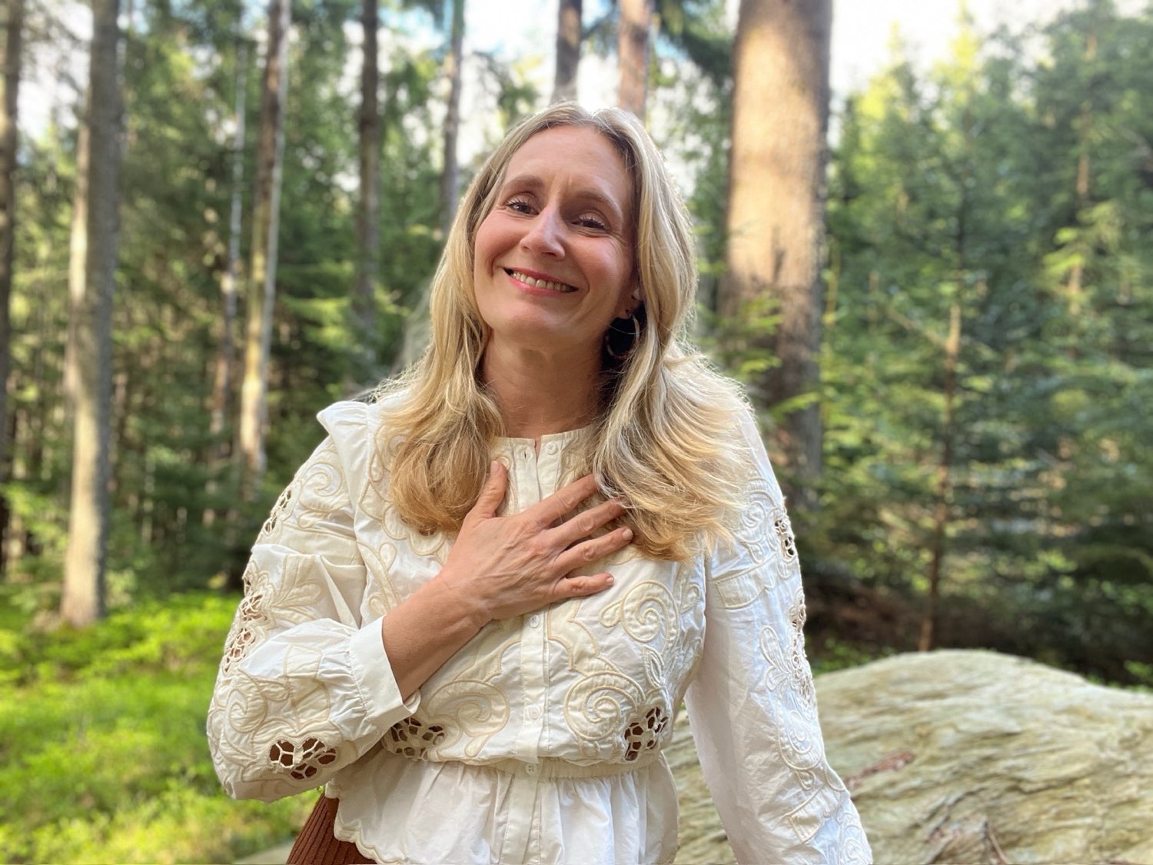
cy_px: 432
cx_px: 576
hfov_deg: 60.0
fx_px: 999
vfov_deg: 46.8
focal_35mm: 30
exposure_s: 1/68
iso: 100
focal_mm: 2.71
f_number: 2.2
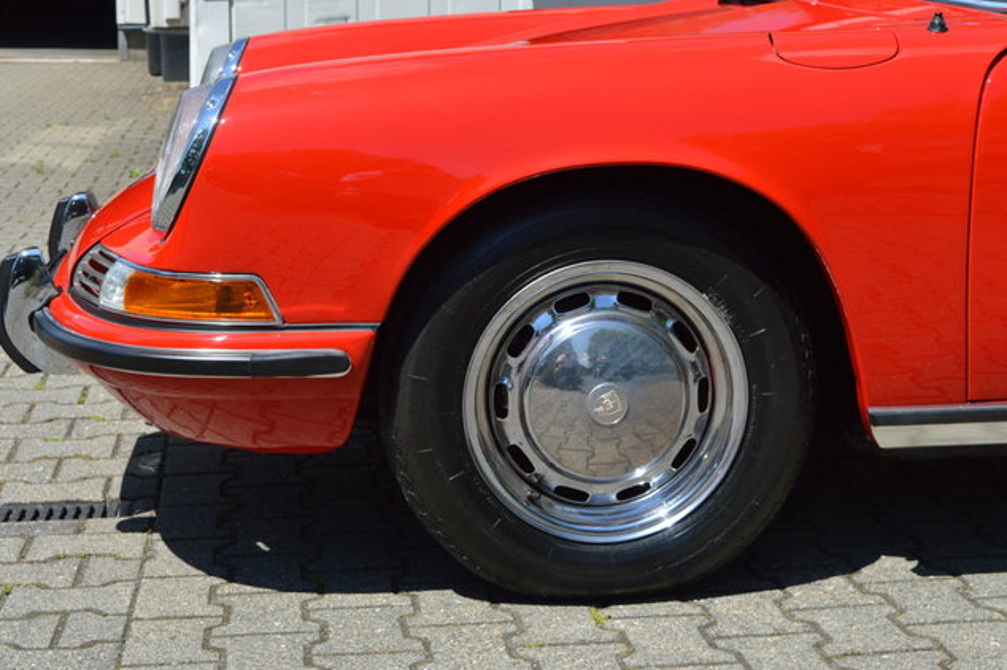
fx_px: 1778
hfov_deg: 31.6
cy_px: 306
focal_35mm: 64
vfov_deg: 21.3
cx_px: 496
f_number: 9
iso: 100
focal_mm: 35
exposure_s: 1/320
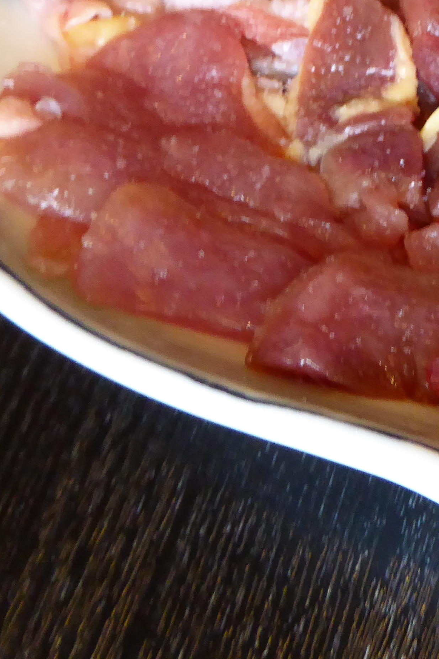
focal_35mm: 69
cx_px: 639
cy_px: 71
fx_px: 1262
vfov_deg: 28.2
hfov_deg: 17.9
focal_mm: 4.3
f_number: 3.3
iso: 400
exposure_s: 1/15
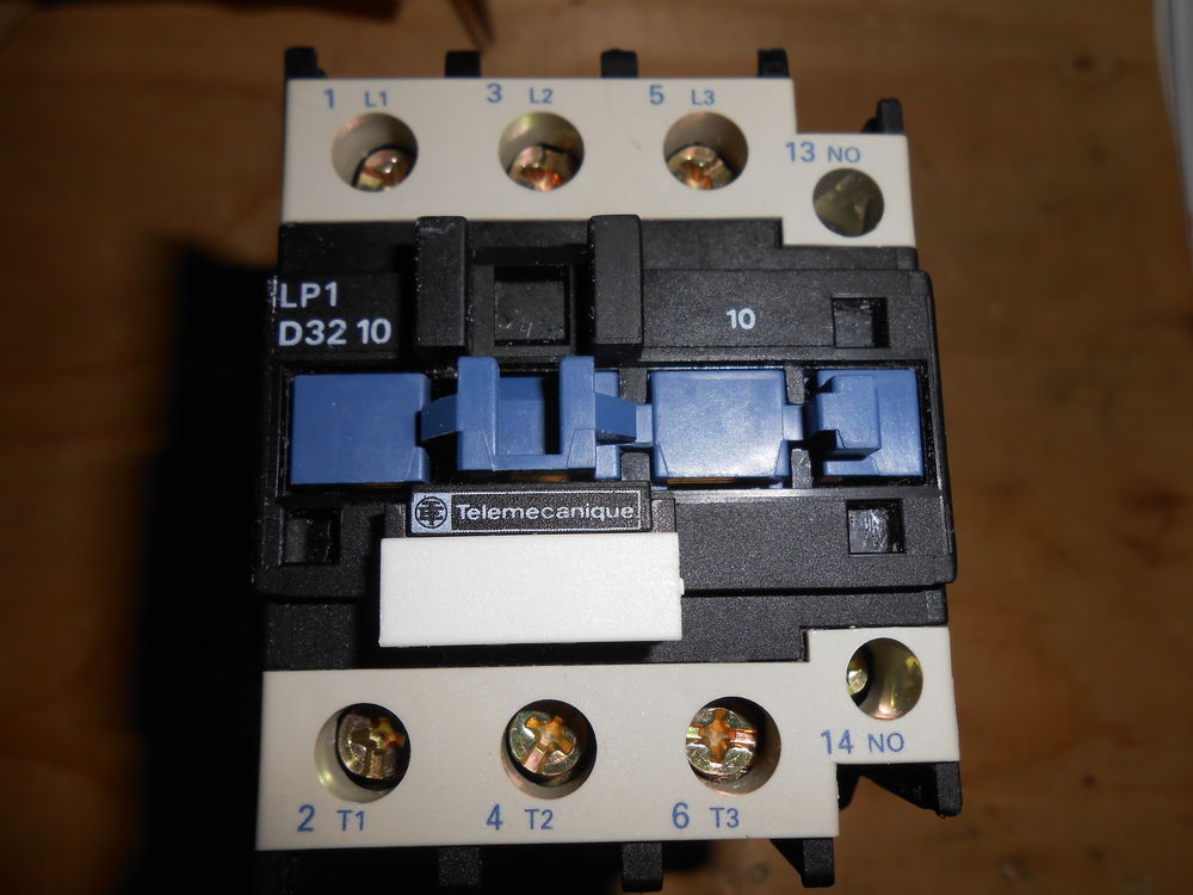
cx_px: 596
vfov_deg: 53.1
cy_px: 448
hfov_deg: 67.3
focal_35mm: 26
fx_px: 896
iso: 80
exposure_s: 1/25
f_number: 11.5
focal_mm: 4.6
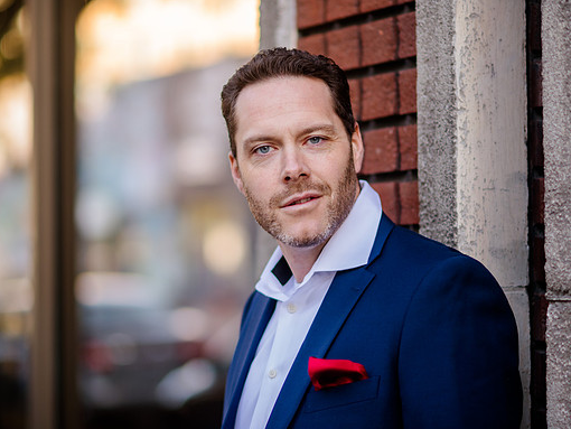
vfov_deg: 11.0
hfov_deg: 14.6
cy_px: 221
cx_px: 277
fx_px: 2228
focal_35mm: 135
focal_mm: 105
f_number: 2
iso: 320
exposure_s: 1/320
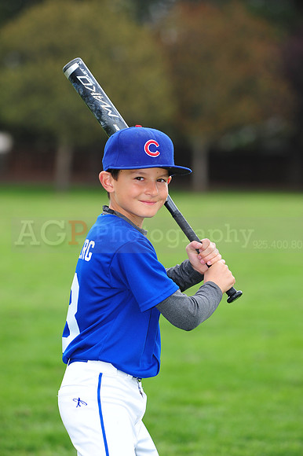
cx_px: 152
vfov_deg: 11.1
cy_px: 228
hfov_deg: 7.4
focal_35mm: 185
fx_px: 2338
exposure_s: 1/500
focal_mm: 185
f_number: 5
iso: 400
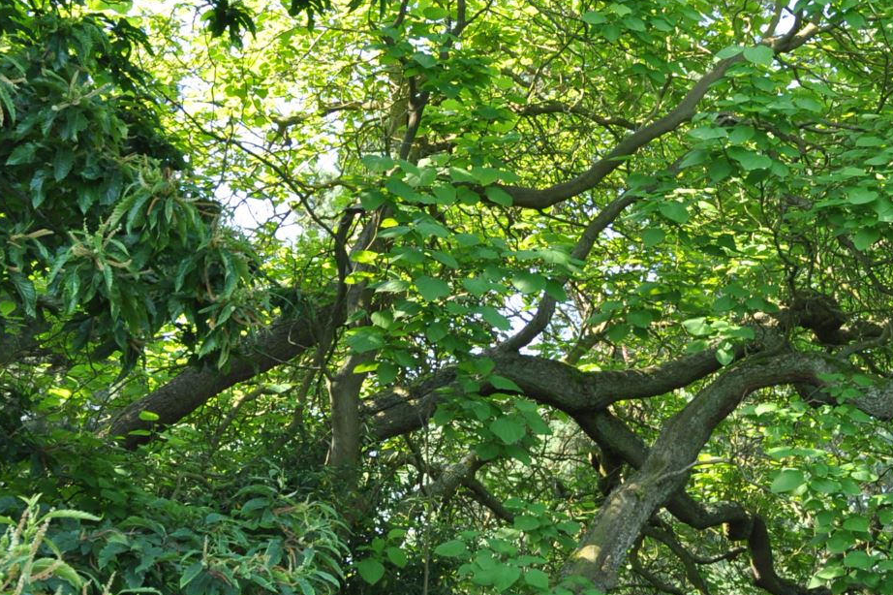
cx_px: 643
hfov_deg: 26.4
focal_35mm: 76
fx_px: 1884
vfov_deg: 17.9
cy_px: 399
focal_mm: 22
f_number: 8
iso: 200
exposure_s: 1/80
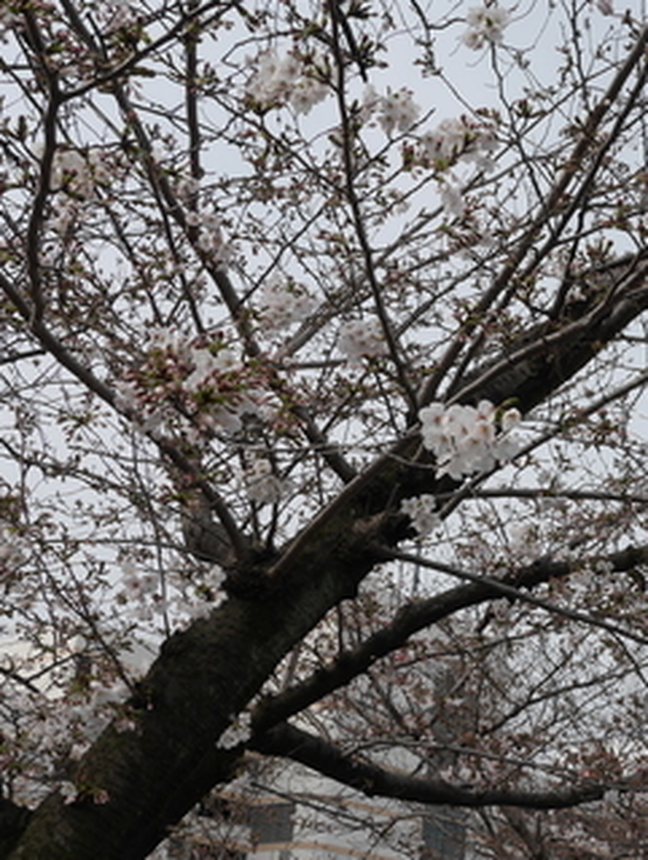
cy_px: 503
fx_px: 1120
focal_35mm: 45
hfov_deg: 31.0
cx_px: 566
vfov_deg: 41.9
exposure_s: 1/500
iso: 200
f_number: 7.1
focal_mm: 12
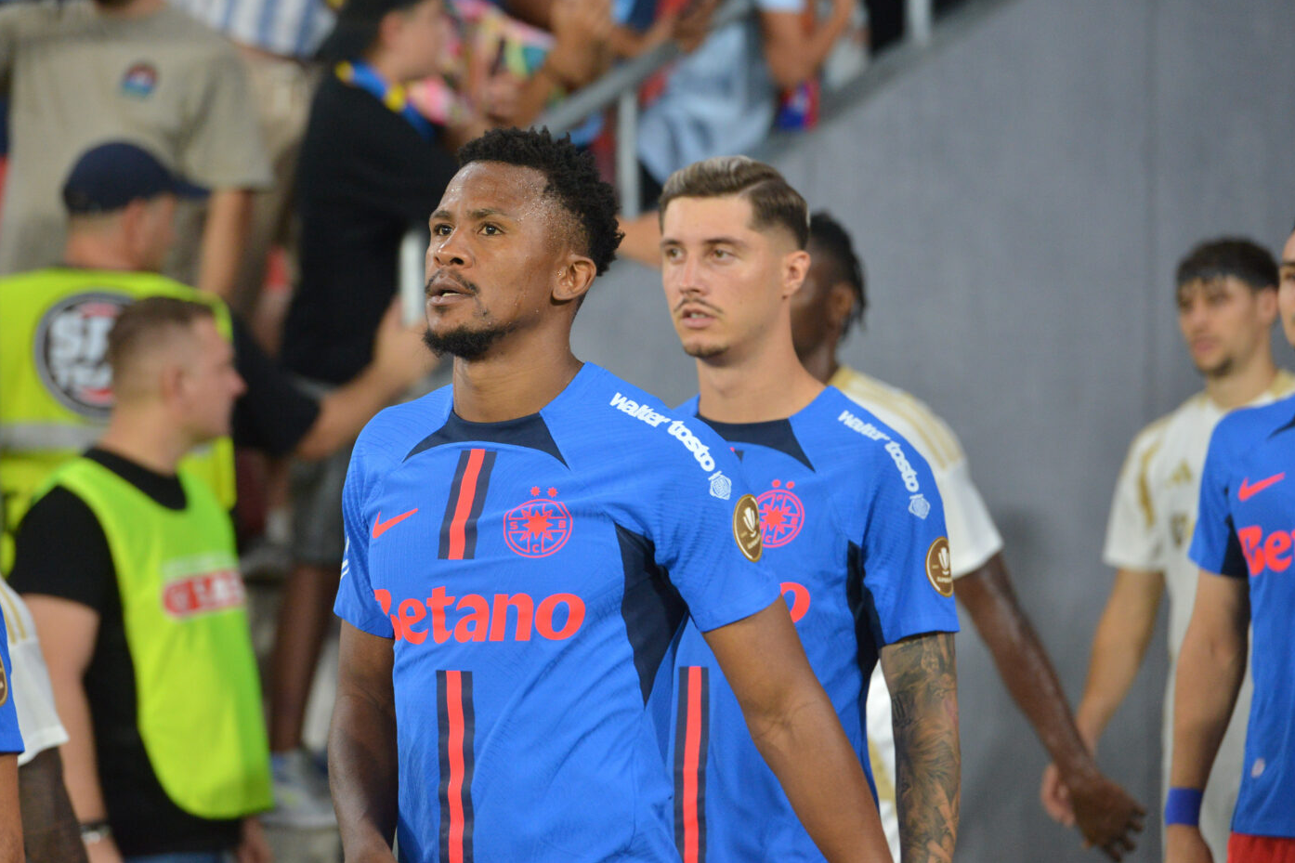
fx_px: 7229
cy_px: 430
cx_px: 647
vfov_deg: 6.8
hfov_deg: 10.2
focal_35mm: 201
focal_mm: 200
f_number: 4.5
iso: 2000
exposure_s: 1/640
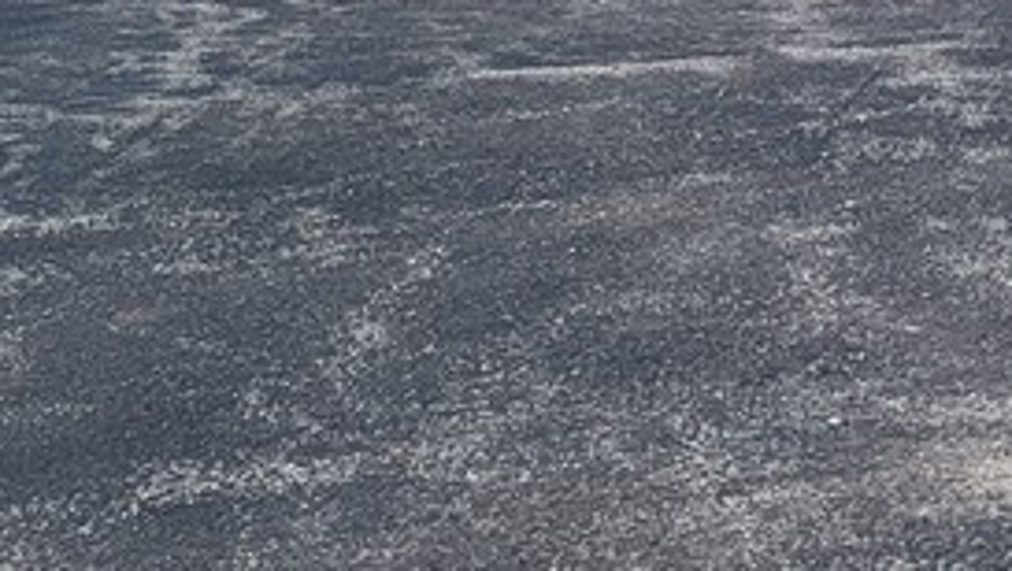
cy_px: -649
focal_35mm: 98
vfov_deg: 11.0
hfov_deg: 19.0
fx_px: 2632
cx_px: 1542
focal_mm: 5
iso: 40
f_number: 1.8
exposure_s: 1/2021
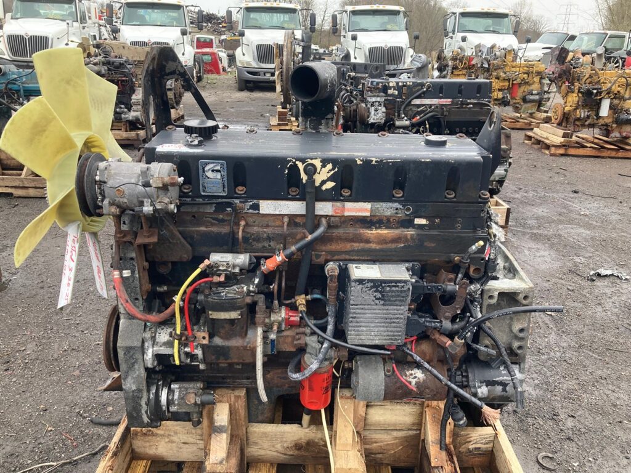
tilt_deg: -20.5
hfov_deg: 63.4
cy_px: 236
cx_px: 316
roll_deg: -1.6
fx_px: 510
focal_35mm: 28
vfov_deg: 49.7
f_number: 1.8
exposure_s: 1/358
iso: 20
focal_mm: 3.99
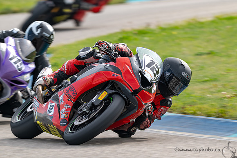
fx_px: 4636
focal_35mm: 704
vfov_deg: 2.0
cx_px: 139
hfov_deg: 2.9
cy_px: 93
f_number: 10
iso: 180
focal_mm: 600
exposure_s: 1/200
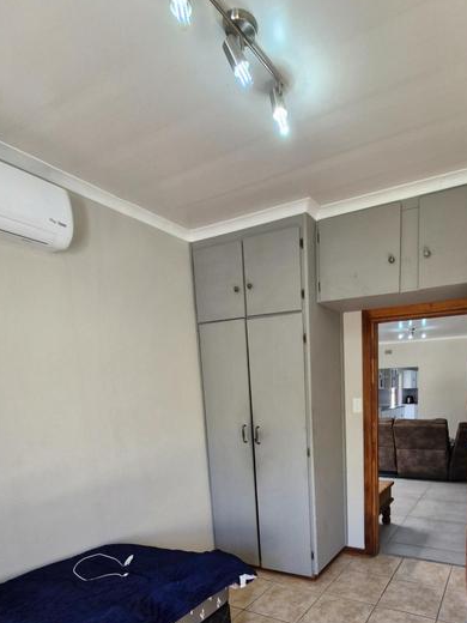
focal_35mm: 20
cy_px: 448
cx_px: 326
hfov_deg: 63.6
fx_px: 360
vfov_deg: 77.1
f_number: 2.2
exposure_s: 1/50
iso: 125
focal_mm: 1.74
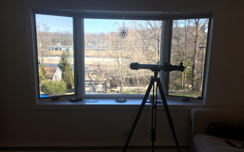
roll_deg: -0.5
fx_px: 226
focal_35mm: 34
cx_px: 129
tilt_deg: -9.3
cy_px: 91
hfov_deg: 56.7
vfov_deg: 37.1
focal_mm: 4.15
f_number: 2.2
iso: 25
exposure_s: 1/206
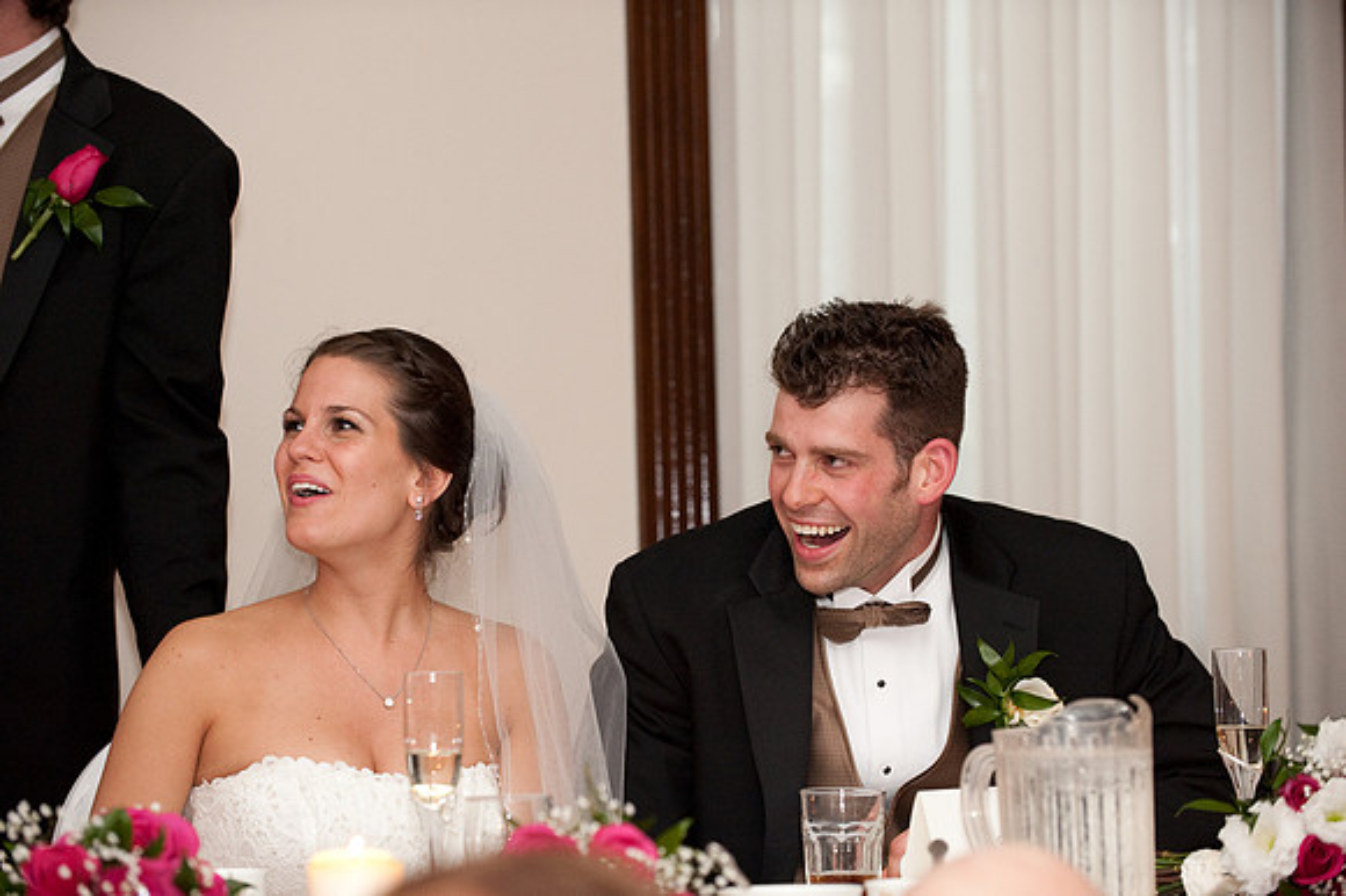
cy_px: 448
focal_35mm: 116
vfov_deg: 11.8
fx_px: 4334
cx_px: 673
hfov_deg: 17.7
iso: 2000
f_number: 4.5
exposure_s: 1/60
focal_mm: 116
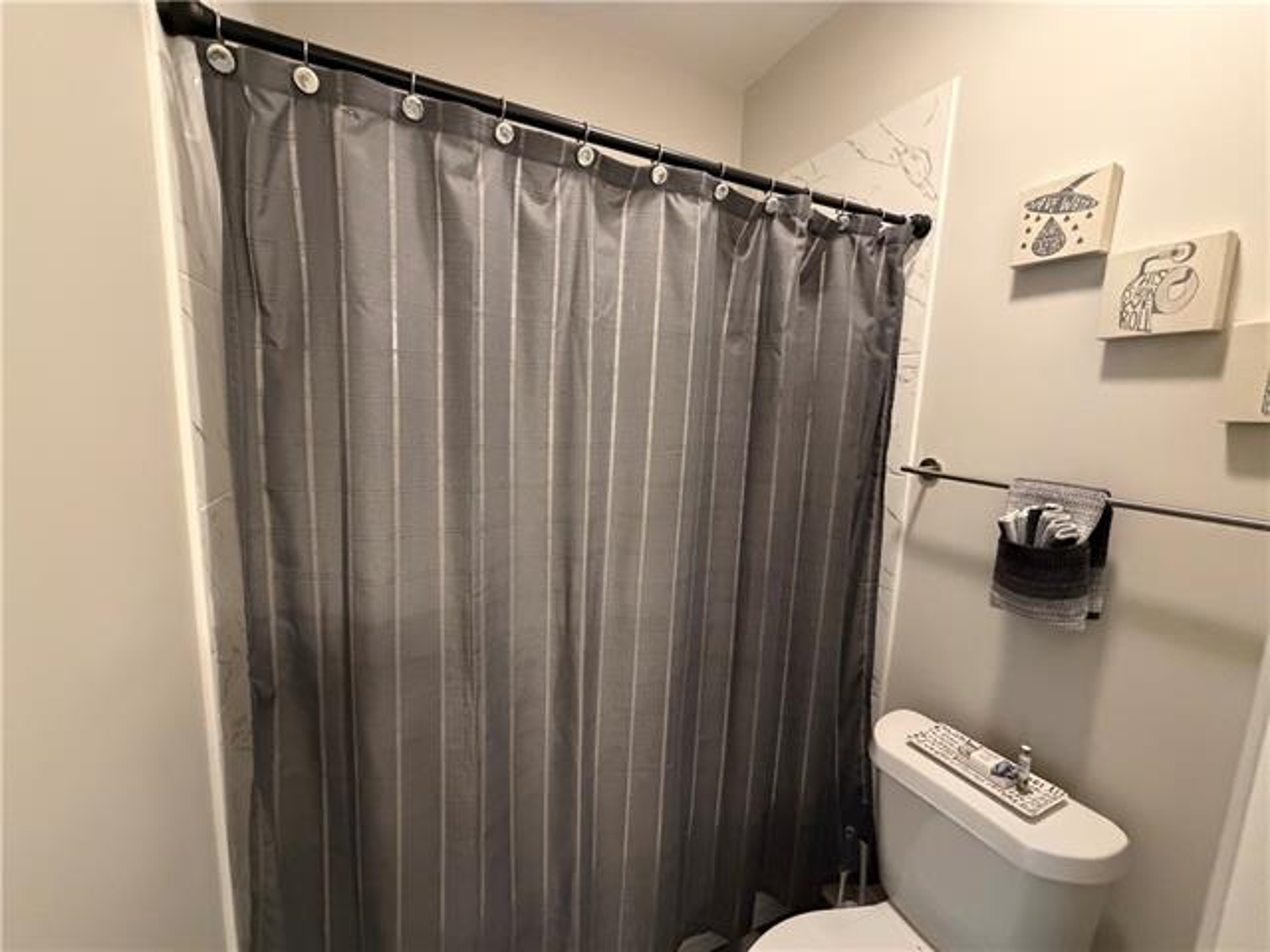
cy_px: 476
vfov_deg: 85.7
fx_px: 514
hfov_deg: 102.1
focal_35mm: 14
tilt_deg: -8.5
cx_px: 635
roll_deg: -2.2
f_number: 2.2
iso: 1000
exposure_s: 1/60
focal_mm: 2.22
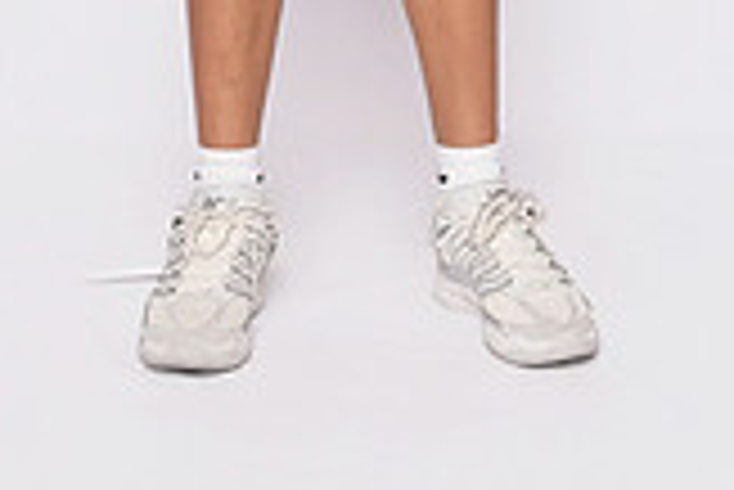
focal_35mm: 102
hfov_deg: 20.0
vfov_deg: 11.9
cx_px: 329
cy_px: -499
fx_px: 2081
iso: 800
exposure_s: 1/200
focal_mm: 37
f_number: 11
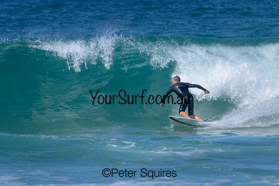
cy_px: 93
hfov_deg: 2.1
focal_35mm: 1000
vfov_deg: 1.4
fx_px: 7751
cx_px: 140
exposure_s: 1/2000
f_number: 11
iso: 900
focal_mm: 1000
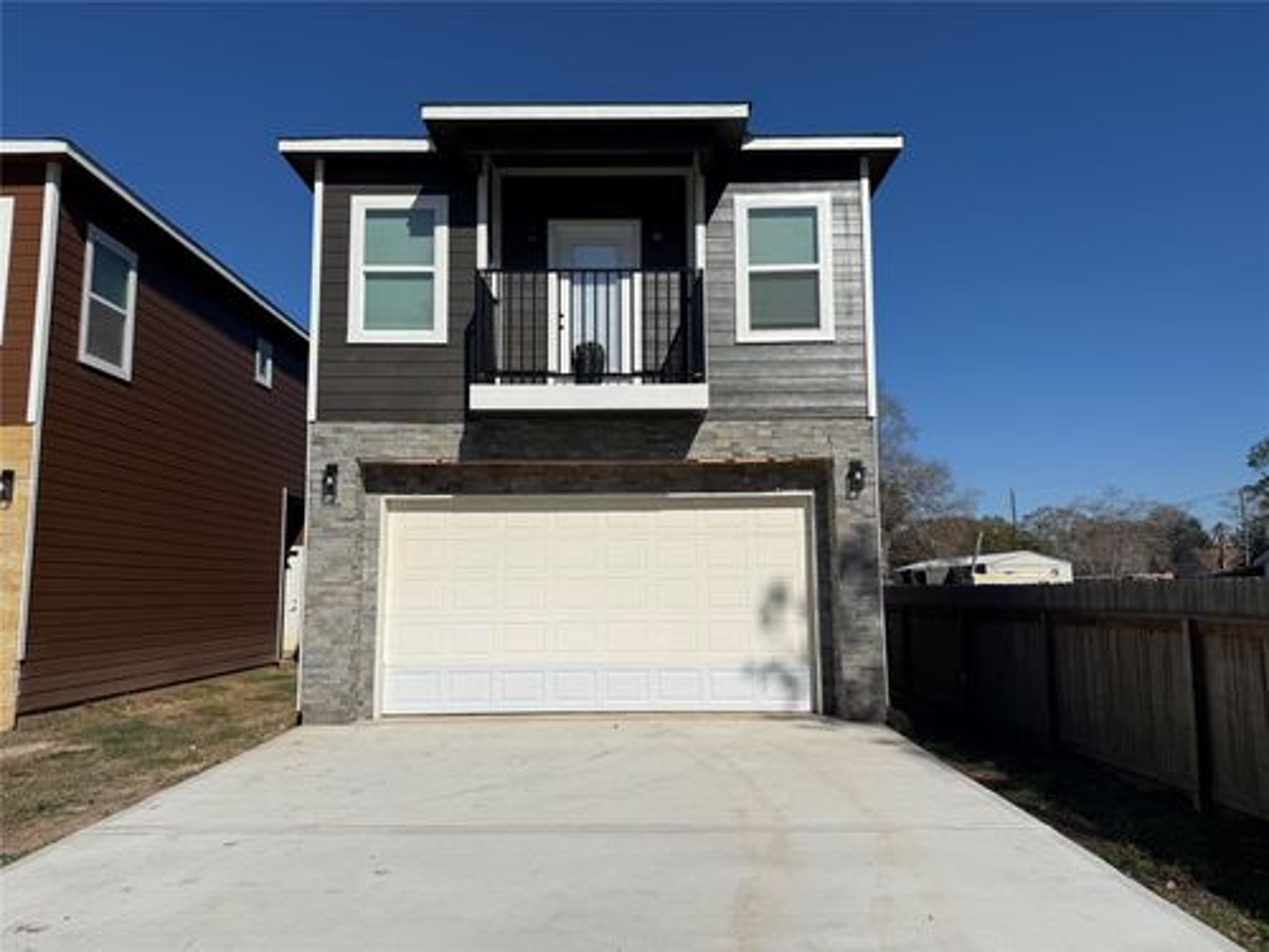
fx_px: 880
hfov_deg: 71.6
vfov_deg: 56.8
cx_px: 634
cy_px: 476
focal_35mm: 24
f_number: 1.78
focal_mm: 6.76
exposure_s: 1/14286
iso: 64
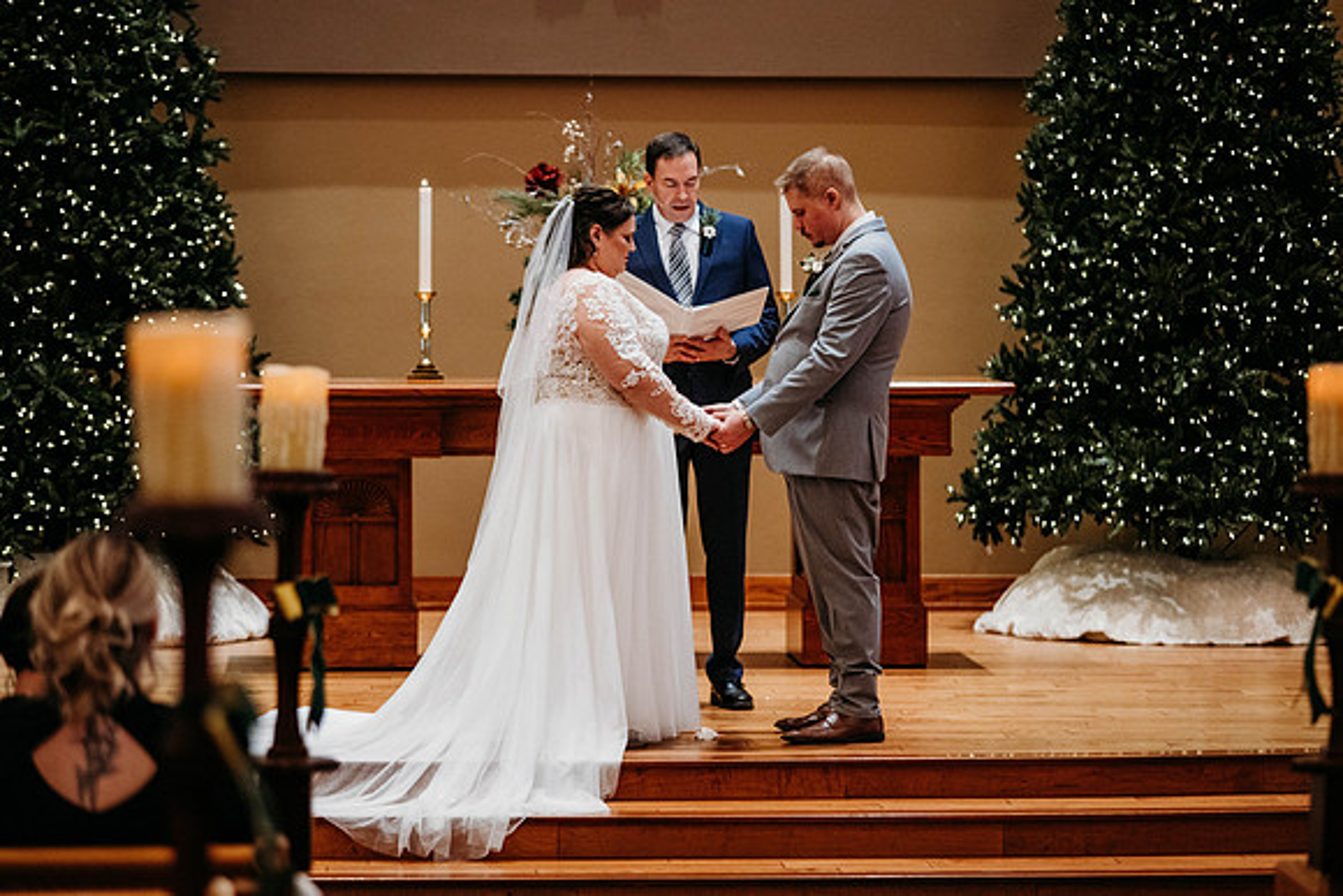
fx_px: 4851
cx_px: 672
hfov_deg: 15.8
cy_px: 448
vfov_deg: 10.6
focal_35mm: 130
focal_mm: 130
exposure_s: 1/250
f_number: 2.8
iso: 2000
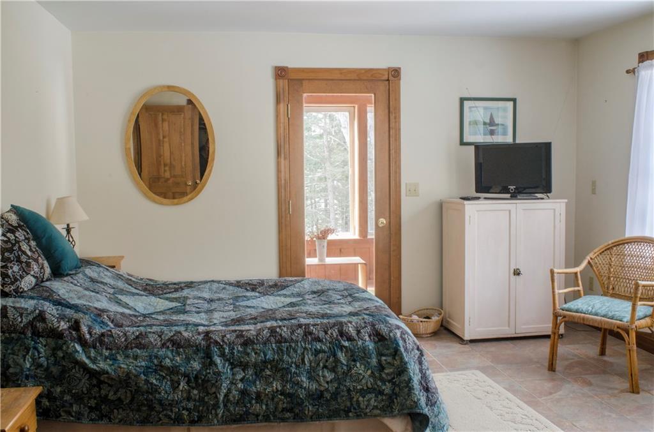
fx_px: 652
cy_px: 216
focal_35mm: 36
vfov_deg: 36.7
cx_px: 327
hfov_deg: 53.3
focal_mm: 24
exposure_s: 1/1.67
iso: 200
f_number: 22
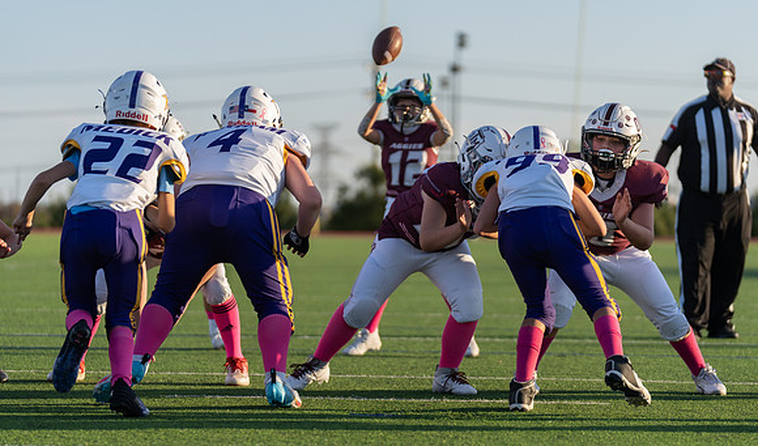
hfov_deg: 14.7
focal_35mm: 145
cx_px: 400
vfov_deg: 8.7
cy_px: 241
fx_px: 2939
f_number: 2.8
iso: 160
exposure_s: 1/1250
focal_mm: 130
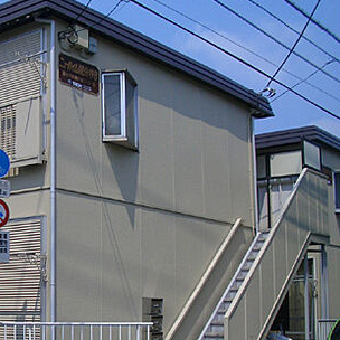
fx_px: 722
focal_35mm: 65
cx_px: 4
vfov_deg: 26.3
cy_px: 234
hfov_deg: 25.3
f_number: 4.3
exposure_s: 1/800
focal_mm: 5.8
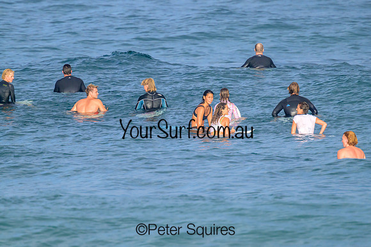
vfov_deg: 1.5
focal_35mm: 909
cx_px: 209
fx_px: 9366
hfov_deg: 2.3
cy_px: 110
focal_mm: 800
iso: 1000
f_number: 11
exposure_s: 1/1600
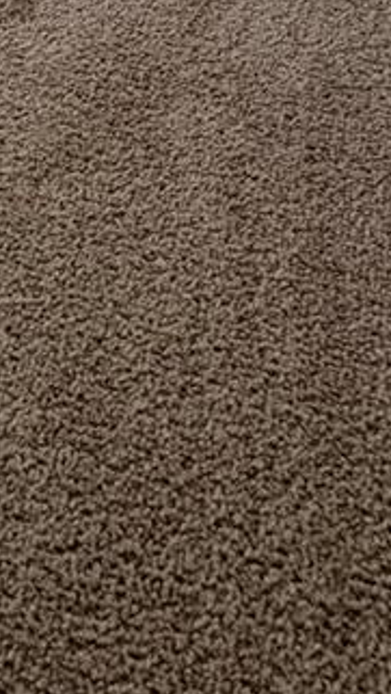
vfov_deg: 21.6
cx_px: -227
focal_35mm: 57
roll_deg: +1.4
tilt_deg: -8.2
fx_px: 1049
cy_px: -582
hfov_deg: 18.3
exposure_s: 1/120
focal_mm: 2.22
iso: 250
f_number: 2.2
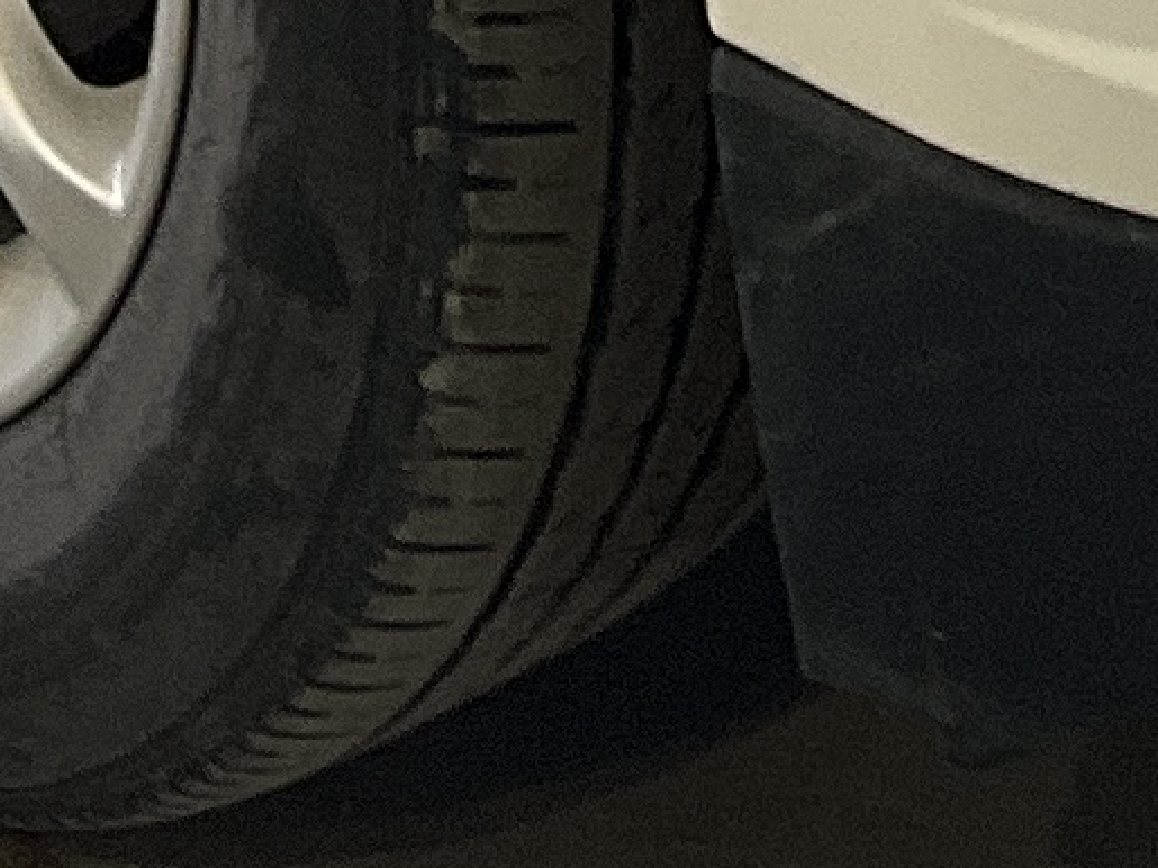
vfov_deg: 5.9
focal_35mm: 227
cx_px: 675
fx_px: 7592
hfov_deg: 8.7
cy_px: -2058
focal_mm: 3
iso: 40
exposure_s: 1/120
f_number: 1.8
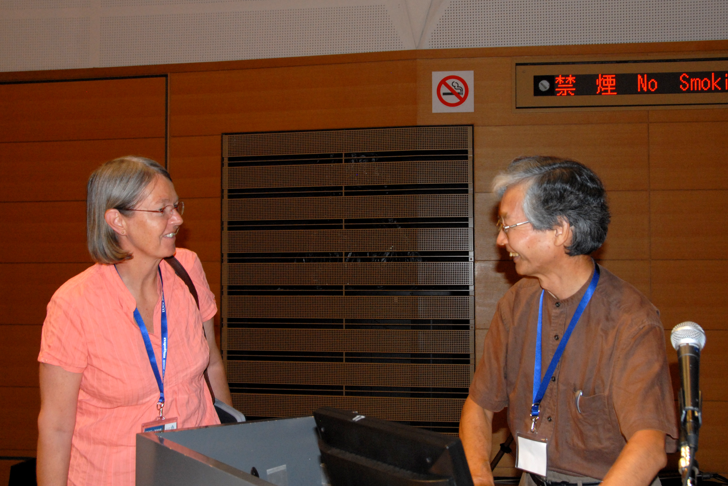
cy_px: 249
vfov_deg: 33.4
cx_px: 357
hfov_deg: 48.5
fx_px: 809
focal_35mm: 40
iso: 640
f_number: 6.3
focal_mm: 26
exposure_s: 1/20
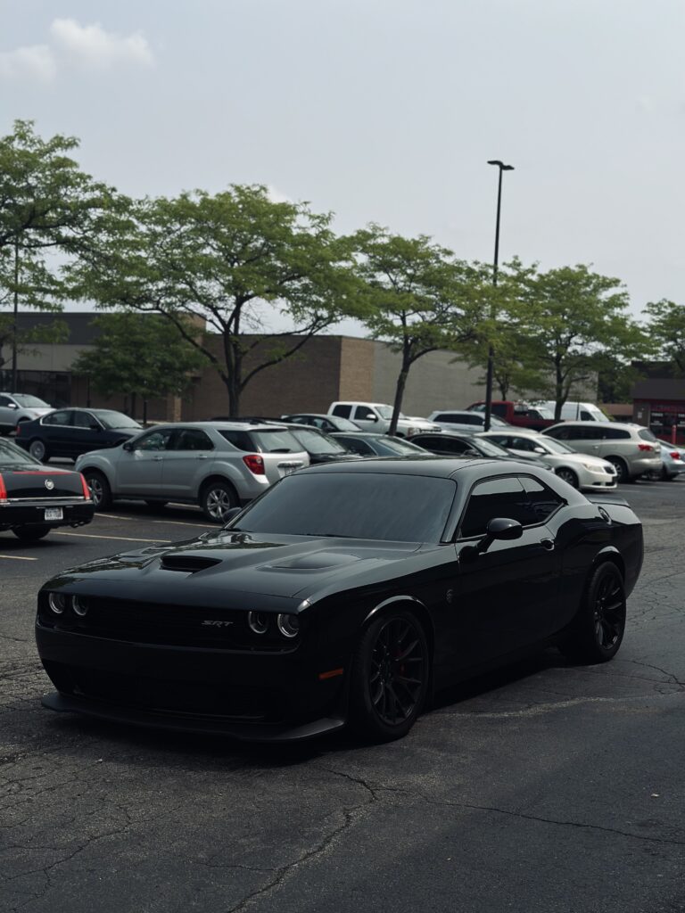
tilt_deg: -1.7
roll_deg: -2.3
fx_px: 1266
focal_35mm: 48
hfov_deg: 30.3
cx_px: 342
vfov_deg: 39.7
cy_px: 456
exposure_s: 1/6623
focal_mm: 6.86
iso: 100
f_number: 1.78
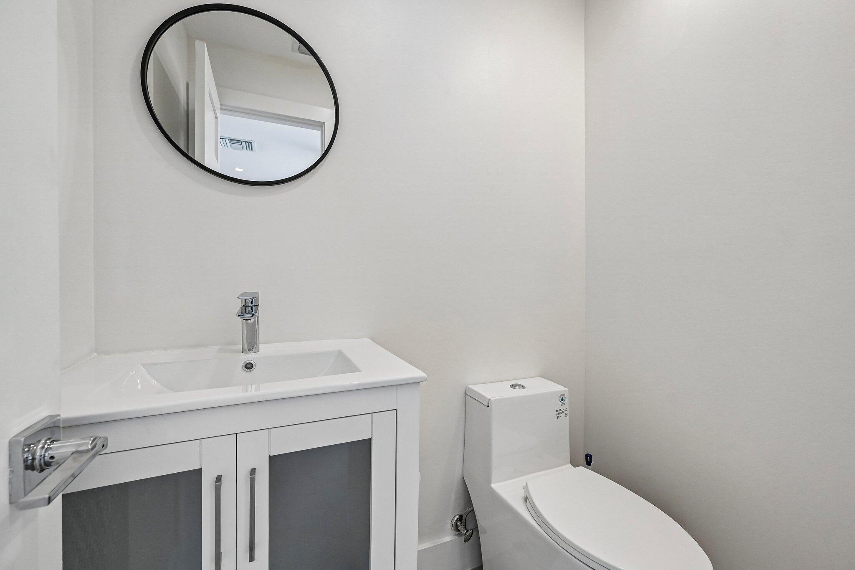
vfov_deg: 81.2
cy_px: 285
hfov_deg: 104.3
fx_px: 332
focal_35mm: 14
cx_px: 428
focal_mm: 14
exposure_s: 1/400
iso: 2500
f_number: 8
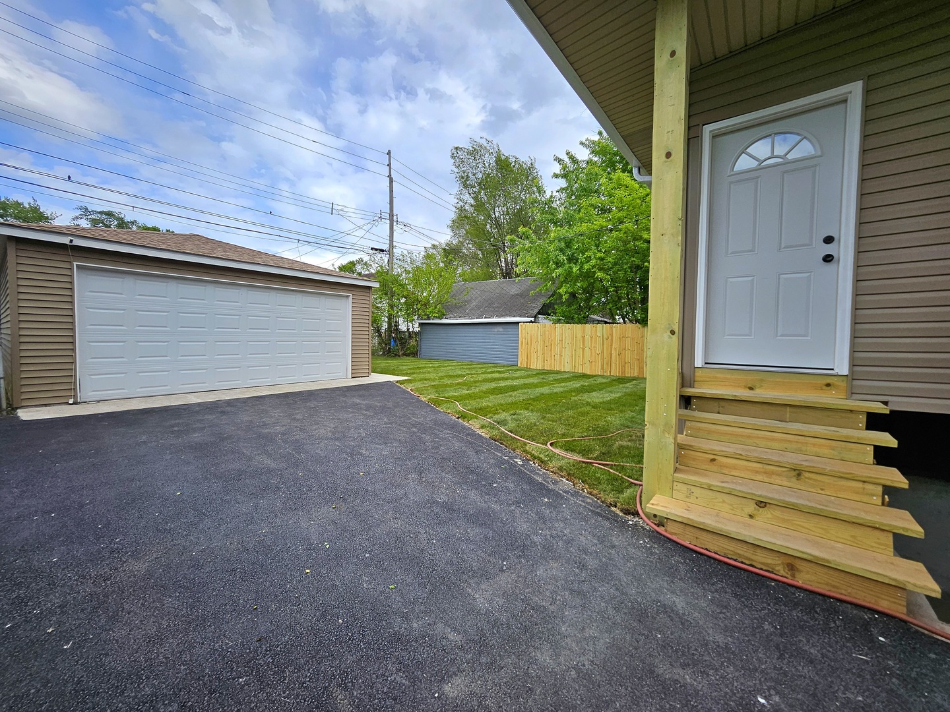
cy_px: 356
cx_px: 475
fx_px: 357
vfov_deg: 89.9
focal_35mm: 13
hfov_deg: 106.2
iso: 40
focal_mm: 1.74
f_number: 2.2
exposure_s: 1/833
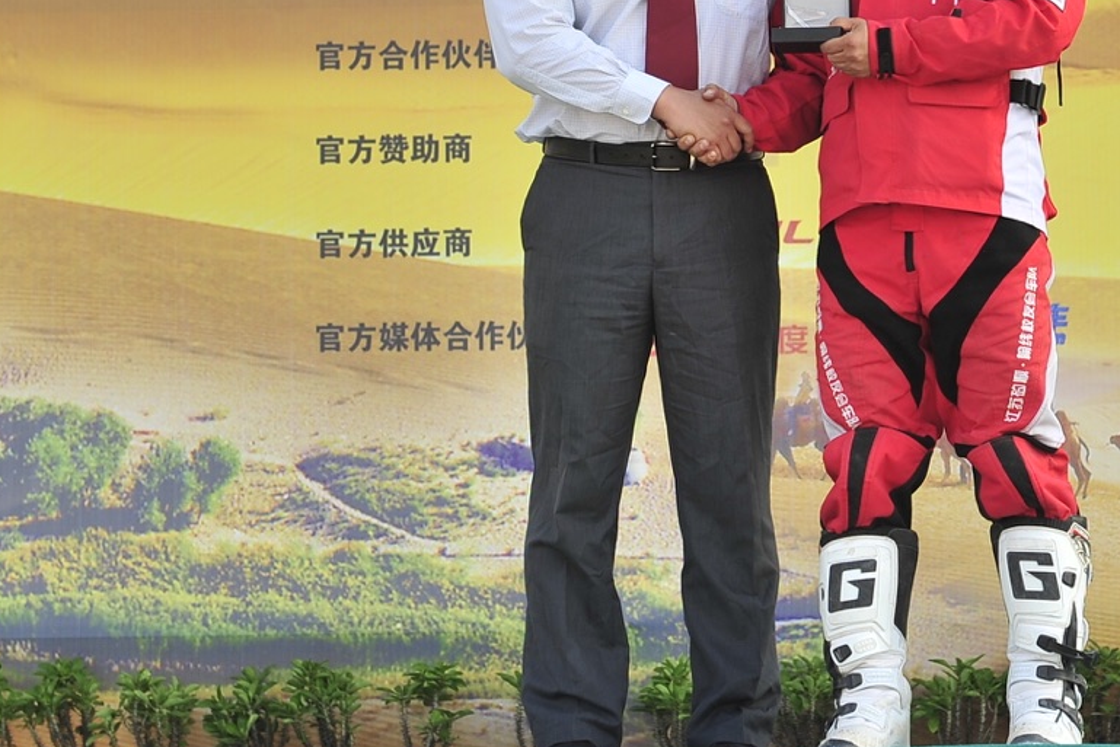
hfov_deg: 11.3
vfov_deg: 7.5
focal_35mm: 182
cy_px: 221
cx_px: 877
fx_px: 5663
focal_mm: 70
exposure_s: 1/200
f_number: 6.3
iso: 200
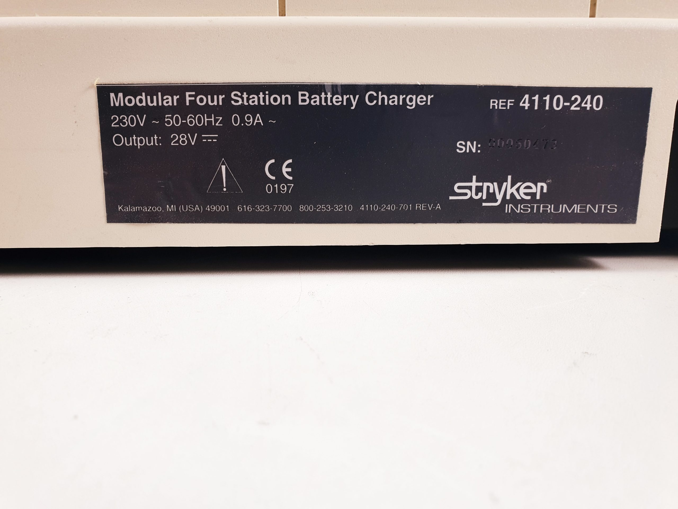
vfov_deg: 53.1
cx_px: 339
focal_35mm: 26
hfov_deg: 67.3
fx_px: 509
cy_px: 254
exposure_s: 1/50
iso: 80
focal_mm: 4.3
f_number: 2.4
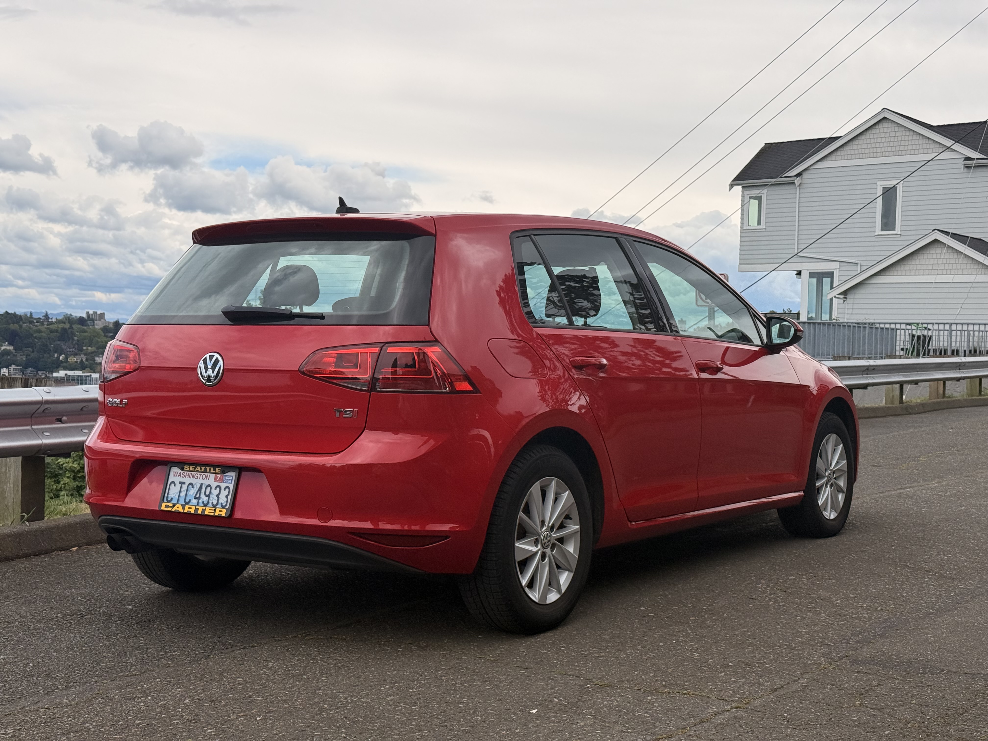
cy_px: 370
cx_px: 494
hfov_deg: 39.7
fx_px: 1370
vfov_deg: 30.3
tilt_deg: -1.2
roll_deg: -2.1
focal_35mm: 48
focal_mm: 6.76
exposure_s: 1/7143
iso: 64
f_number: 1.78
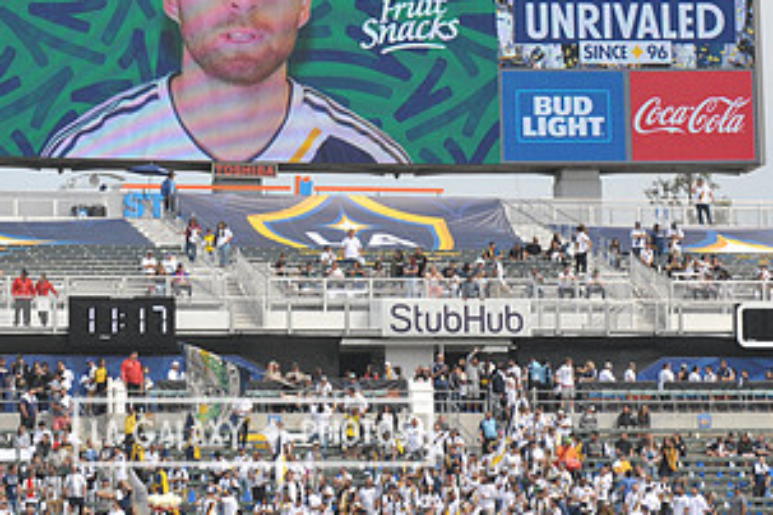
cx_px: 253
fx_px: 4187
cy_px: 48
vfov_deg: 7.0
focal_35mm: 195
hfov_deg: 10.5
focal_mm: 102
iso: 200
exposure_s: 1/400
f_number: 10
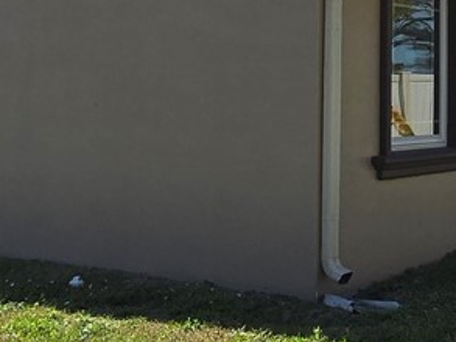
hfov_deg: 26.7
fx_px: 936
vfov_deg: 20.4
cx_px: 384
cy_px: 44
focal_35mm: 71
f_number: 2.2
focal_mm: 2.2
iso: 50
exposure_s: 1/2767
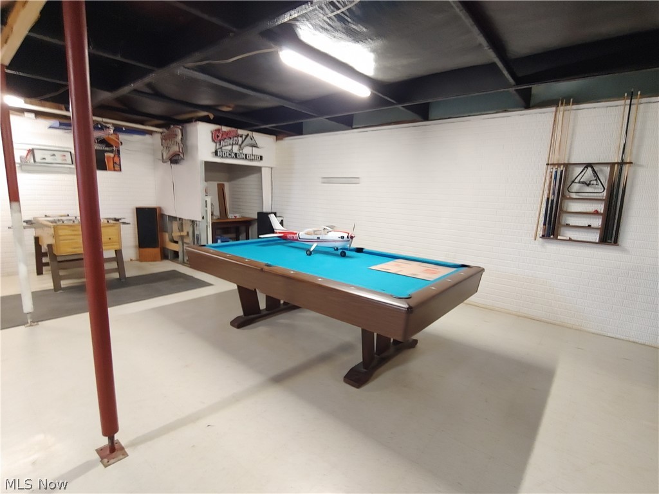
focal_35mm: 16
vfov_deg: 78.1
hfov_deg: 94.5
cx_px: 330
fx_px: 305
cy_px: 247
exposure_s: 1/17
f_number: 1.9
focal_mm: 2.18
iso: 350
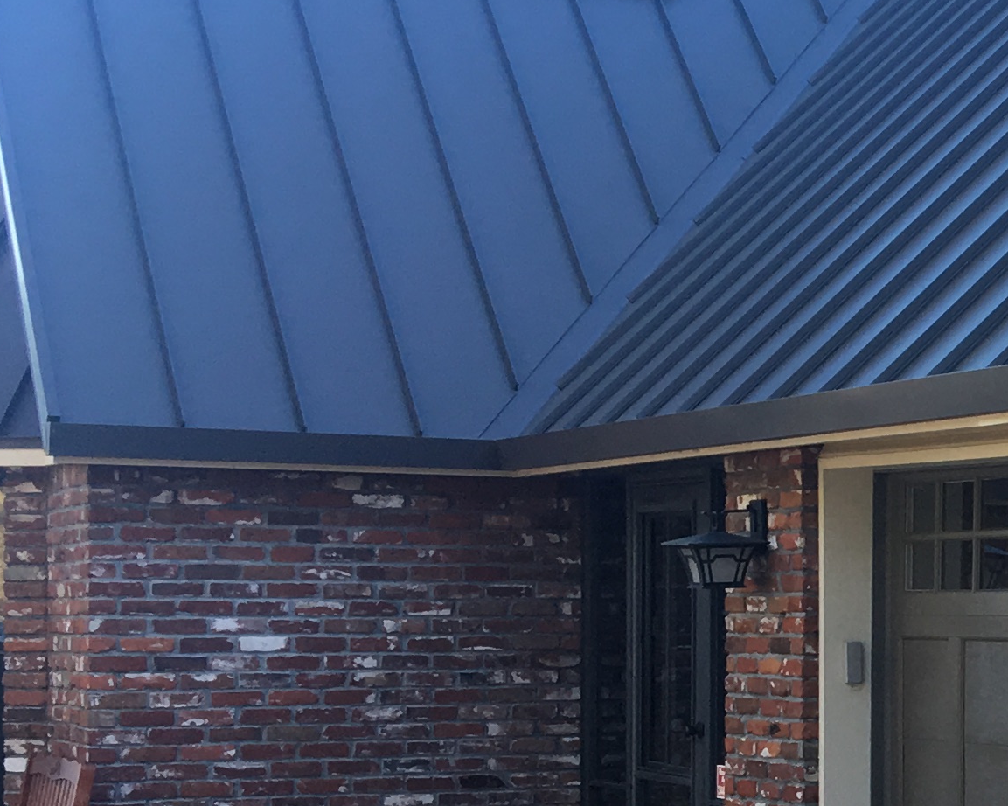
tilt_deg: +0.6
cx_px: 1695
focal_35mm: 99
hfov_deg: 16.8
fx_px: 2953
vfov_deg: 15.5
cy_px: 604
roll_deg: -0.4
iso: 32
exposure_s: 1/120
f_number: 2.2
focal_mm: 4.15
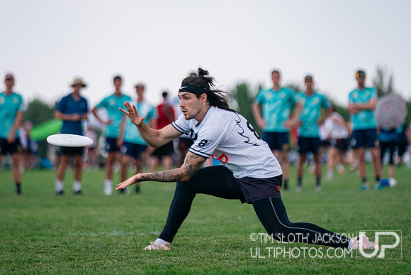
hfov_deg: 8.2
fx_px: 2869
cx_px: 208
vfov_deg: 5.5
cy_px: 106
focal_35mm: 251
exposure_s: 1/5000
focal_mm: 171
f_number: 2.8
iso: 500
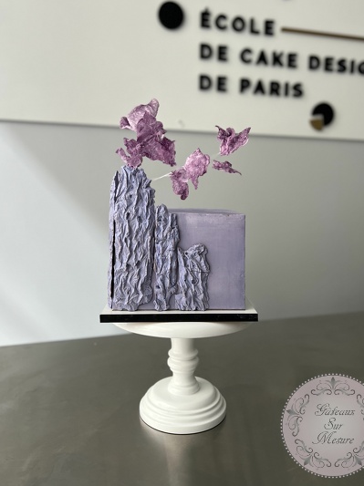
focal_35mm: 29
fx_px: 407
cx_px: 196
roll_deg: -1.4
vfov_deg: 61.6
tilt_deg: -4.0
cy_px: 225
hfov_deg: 48.1
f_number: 1.5
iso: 125
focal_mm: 5.7
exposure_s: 1/100
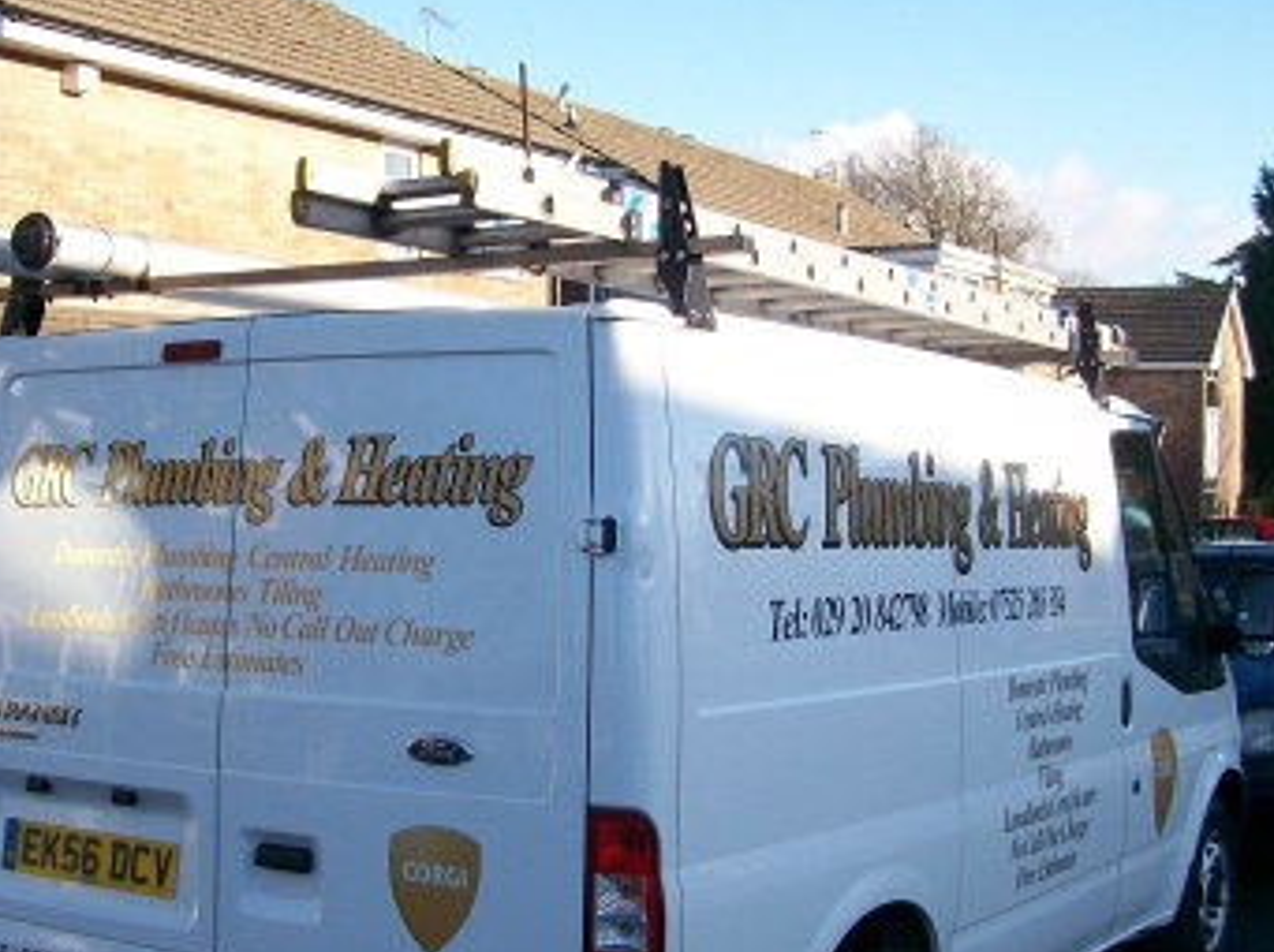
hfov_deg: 35.5
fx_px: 1985
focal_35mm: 54
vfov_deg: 27.0
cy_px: 543
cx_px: 534
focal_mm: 6
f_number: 2.7
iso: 80
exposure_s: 1/569
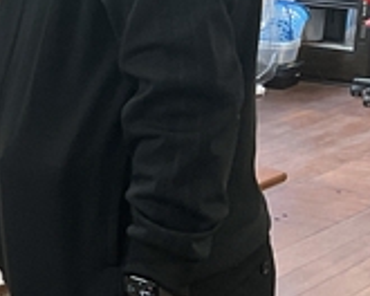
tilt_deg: -11.2
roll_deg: +0.1
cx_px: -489
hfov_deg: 11.7
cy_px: 103
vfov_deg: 11.3
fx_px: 1500
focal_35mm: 137
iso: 64
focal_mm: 3
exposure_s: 1/50
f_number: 1.8
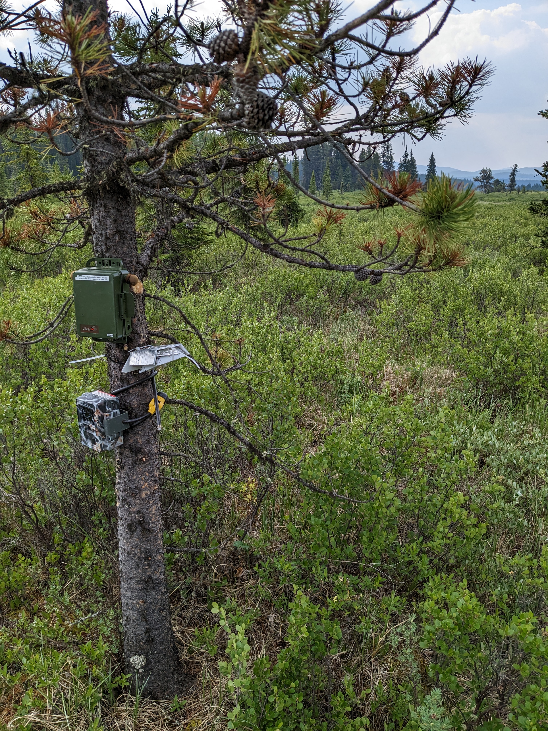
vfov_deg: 65.3
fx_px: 570
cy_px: 366
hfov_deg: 51.4
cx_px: 274
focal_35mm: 27
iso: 39
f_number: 1.73
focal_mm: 4.38
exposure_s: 1/1949
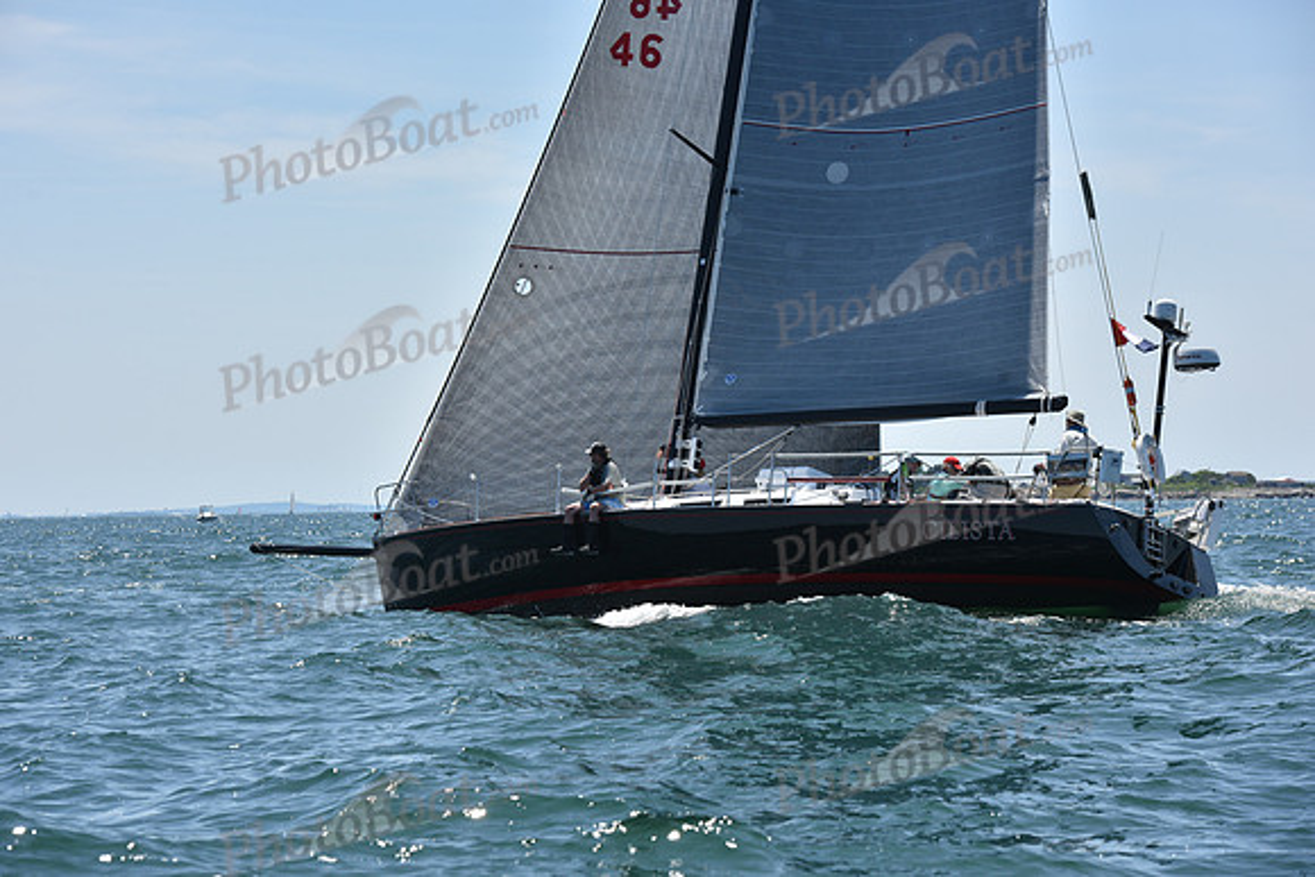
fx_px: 4457
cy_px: 438
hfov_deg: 16.8
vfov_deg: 11.2
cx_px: 658
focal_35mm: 122
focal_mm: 122
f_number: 8
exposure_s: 1/1000
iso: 250
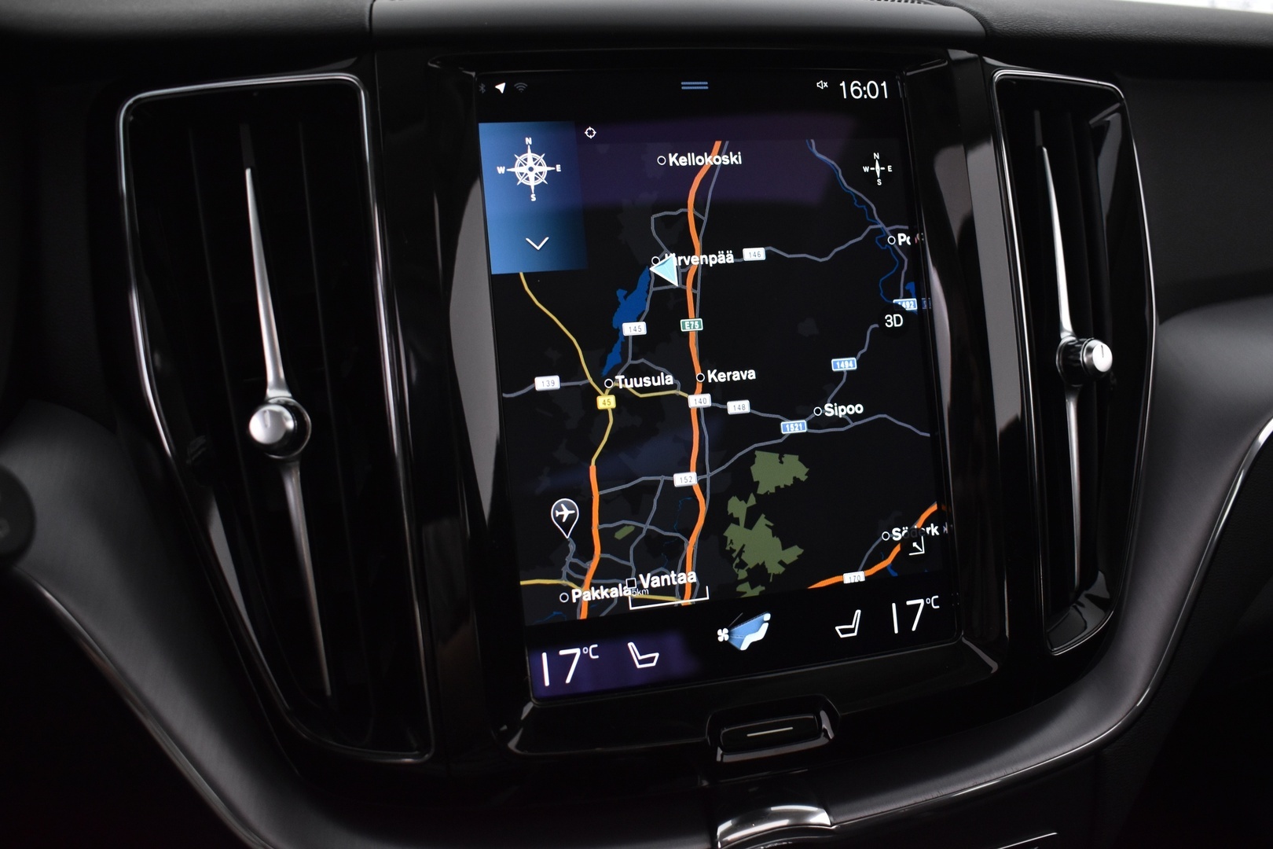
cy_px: 424
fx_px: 1167
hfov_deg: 57.2
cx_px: 636
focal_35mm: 33
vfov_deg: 40.0
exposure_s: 1/30
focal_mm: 22
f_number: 3.8
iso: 1400
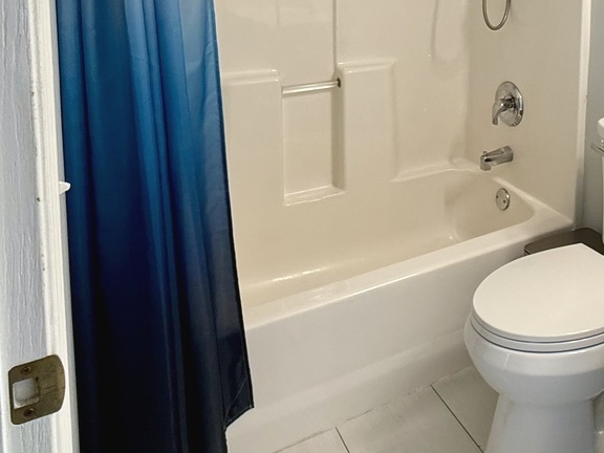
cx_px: 468
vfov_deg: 36.8
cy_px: 8
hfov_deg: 50.0
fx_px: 611
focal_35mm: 35
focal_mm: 2.22
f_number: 2.2
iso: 200
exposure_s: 1/60
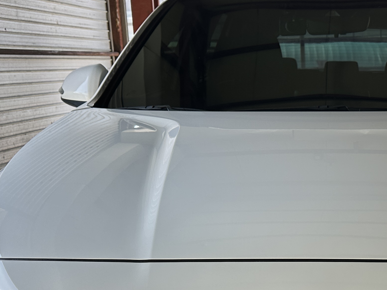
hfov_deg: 30.1
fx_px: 693
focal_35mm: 62
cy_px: 301
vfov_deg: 22.6
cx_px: 334
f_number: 1.78
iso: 80
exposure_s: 1/680
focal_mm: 6.86
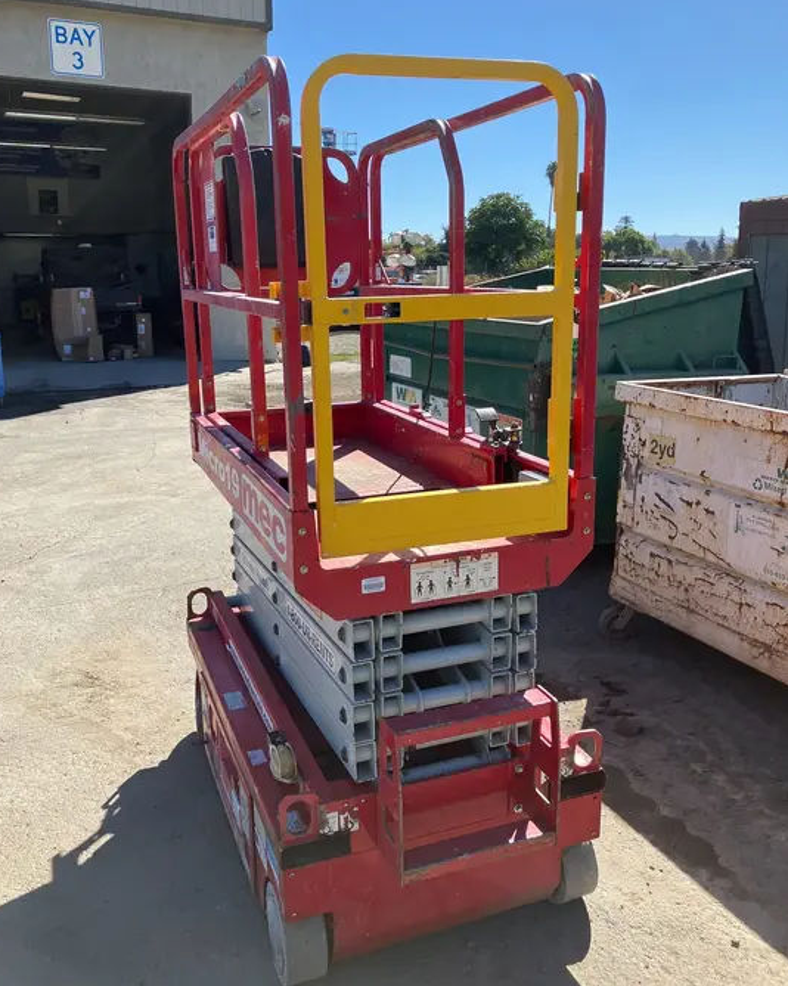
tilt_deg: -11.8
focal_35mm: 30
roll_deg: +0.4
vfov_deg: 58.7
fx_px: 875
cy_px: 466
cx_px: 385
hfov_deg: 48.5
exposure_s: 1/1215
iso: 32
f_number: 1.8
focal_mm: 3.99
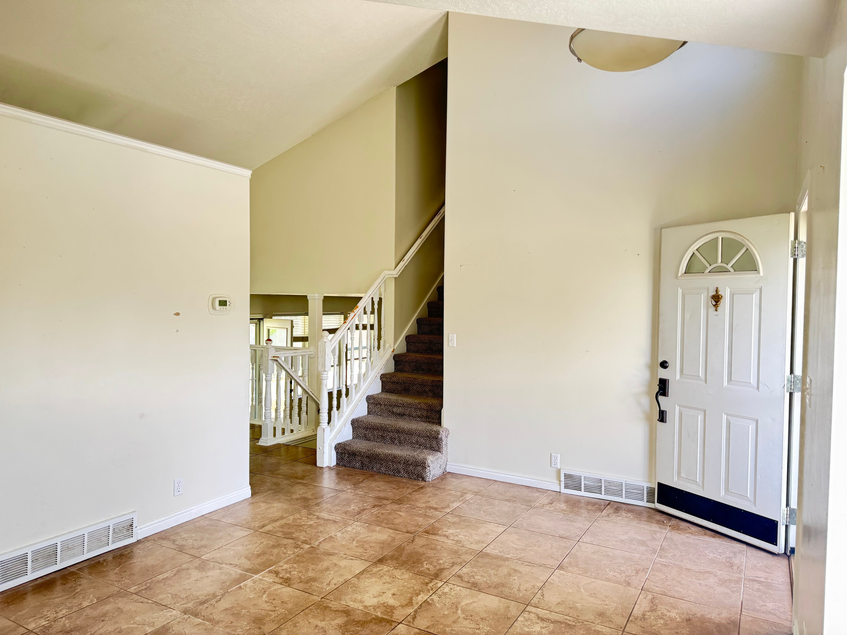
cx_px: 424
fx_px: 587
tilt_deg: -3.5
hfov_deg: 71.6
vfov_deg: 56.8
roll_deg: -1.3
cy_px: 318
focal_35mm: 24
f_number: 1.78
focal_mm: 6.76
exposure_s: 1/68
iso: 200
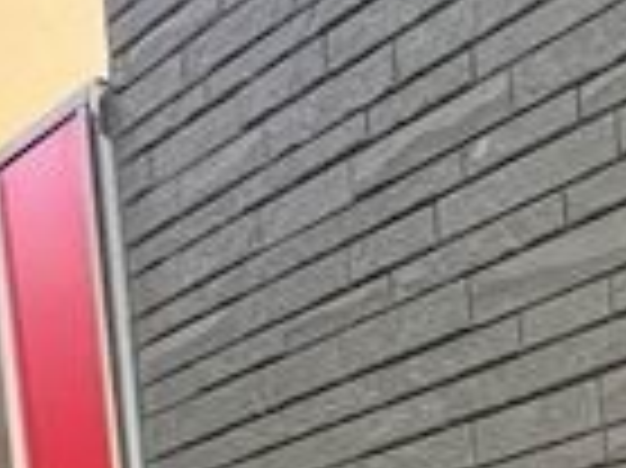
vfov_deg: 16.5
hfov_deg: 20.3
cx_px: 1184
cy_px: 1004
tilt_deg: -4.5
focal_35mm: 60
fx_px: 1084
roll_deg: +1.8
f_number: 1.8
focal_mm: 1.57
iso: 250
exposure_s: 1/79
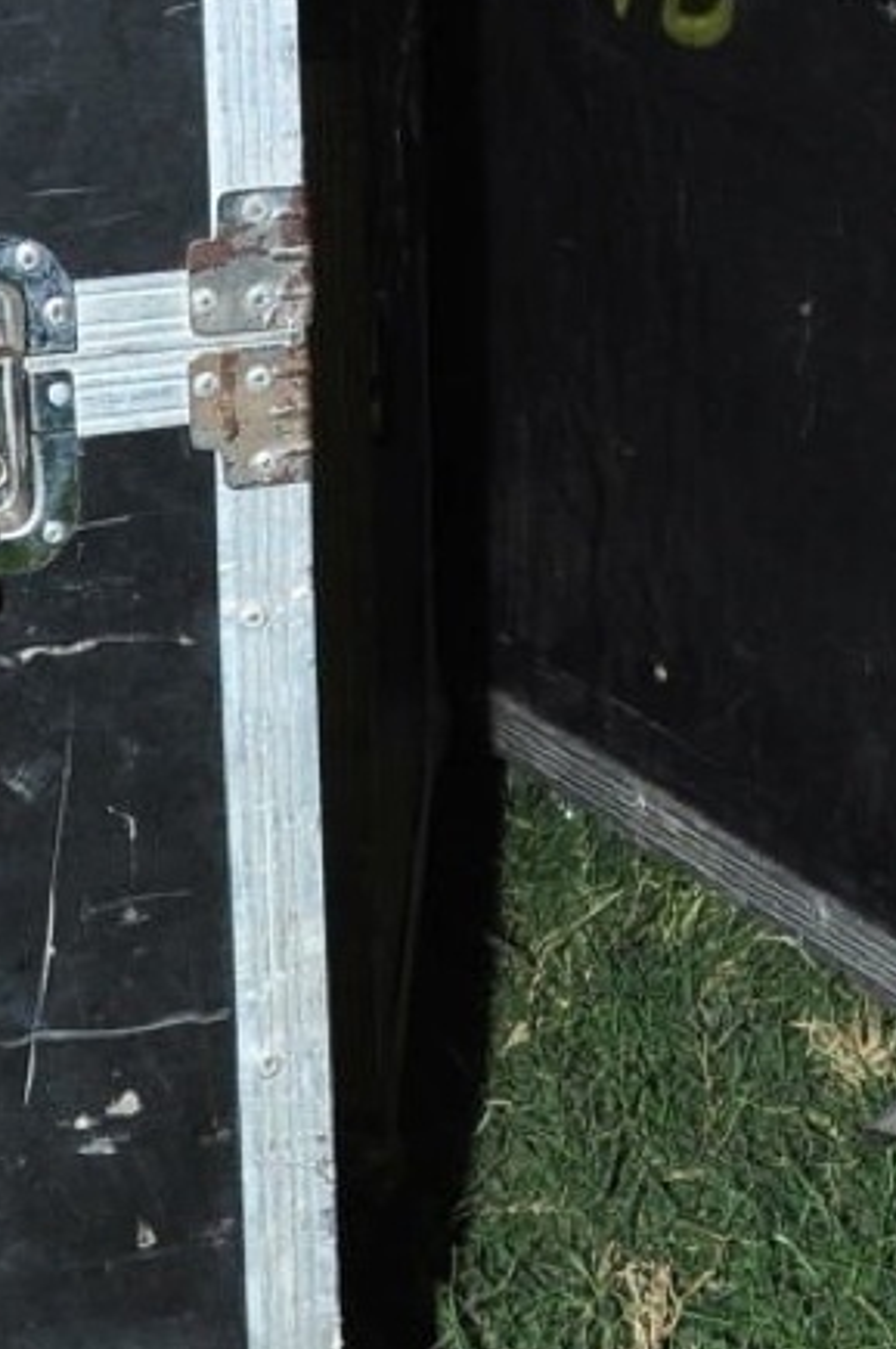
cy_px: -242
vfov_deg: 10.8
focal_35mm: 187
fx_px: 6998
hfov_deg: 7.2
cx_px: 1265
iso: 400
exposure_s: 1/125
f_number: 10
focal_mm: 30
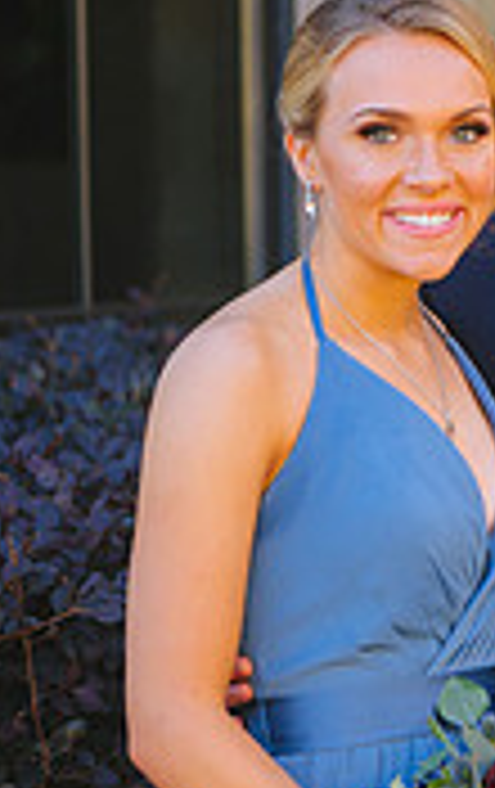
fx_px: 3934
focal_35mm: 183
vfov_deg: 11.4
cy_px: 500
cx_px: 668
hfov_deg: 7.1
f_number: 2.8
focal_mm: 70
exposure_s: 1/800
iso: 500
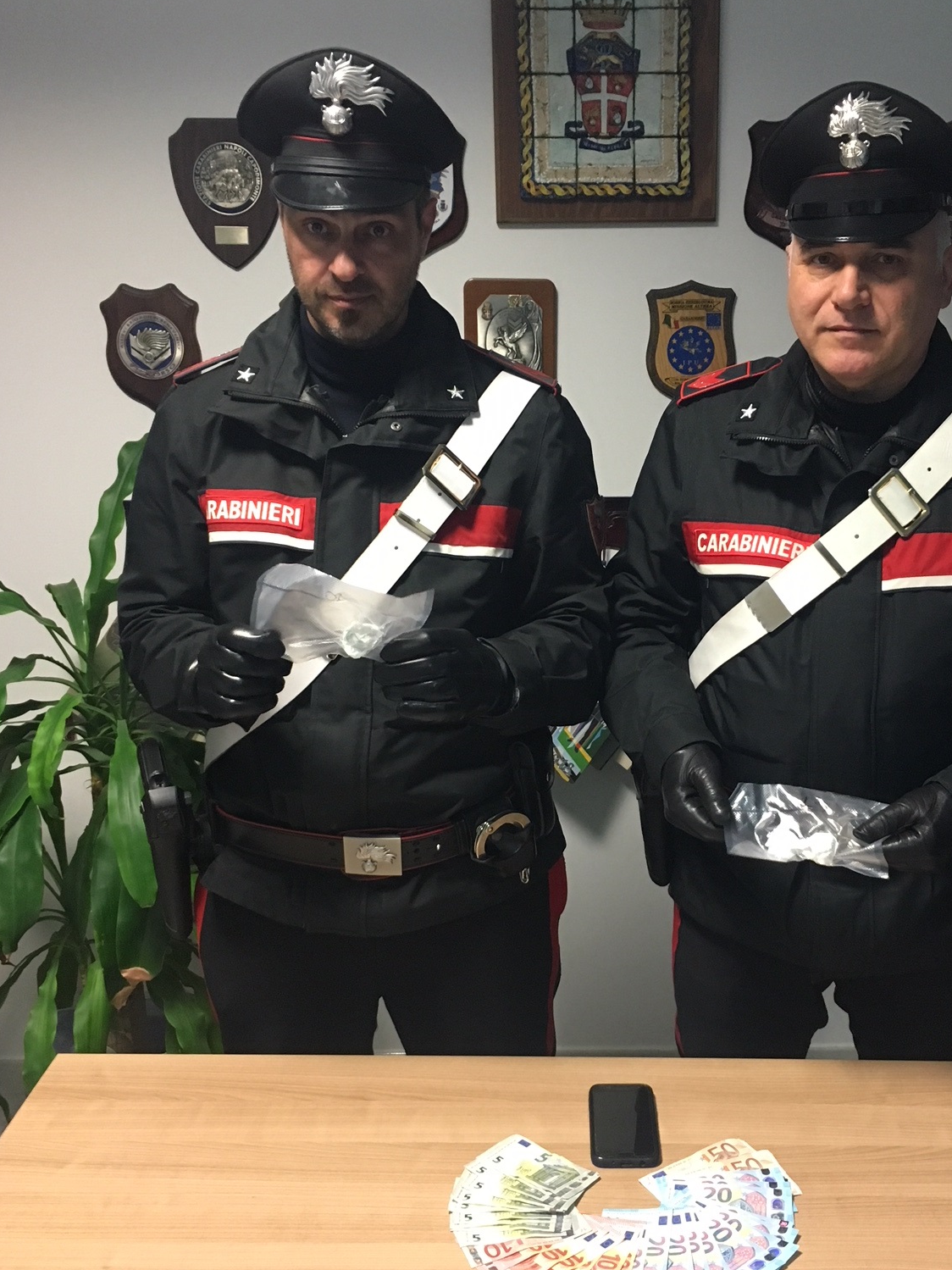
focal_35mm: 39
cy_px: 687
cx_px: 584
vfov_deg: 47.8
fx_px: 1430
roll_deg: -1.3
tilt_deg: -15.4
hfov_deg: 36.6
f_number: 2.2
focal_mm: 4.15
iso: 200
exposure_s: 1/20
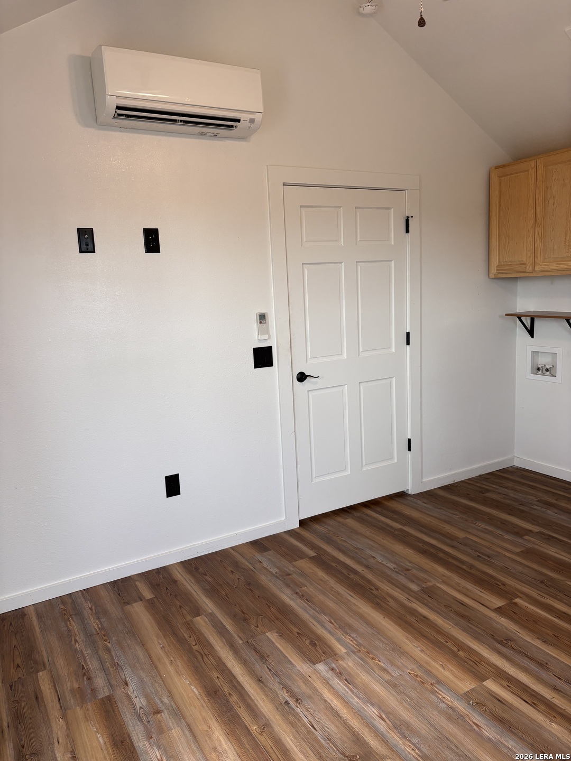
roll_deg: +2.7
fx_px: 572
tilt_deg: -8.9
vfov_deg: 67.3
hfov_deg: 53.1
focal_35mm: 26
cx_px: 286
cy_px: 380
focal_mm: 5.96
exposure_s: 1/120
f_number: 1.6
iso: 100
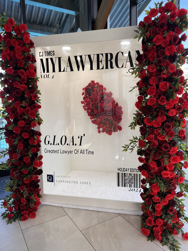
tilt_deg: -6.9
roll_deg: +1.2
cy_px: 126
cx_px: 94
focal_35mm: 26
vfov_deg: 67.3
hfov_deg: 53.1
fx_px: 188
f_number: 1.5
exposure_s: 1/296
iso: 50
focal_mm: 5.7
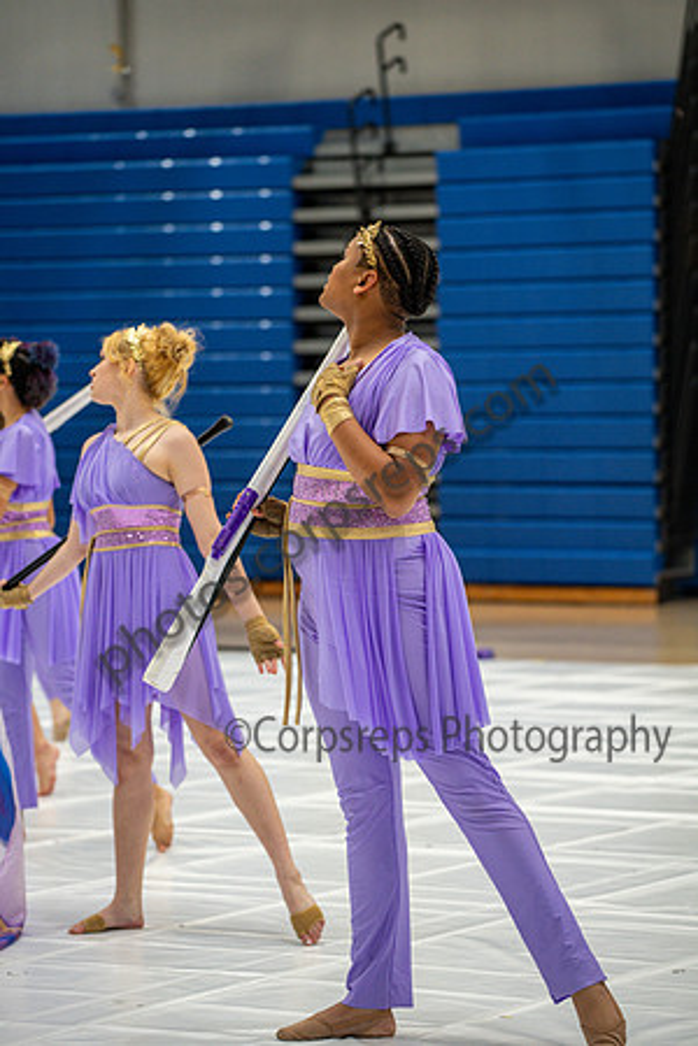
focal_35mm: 130
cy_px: 523
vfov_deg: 15.8
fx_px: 3781
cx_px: 349
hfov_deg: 10.5
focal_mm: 130
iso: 2200
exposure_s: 1/500
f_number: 4
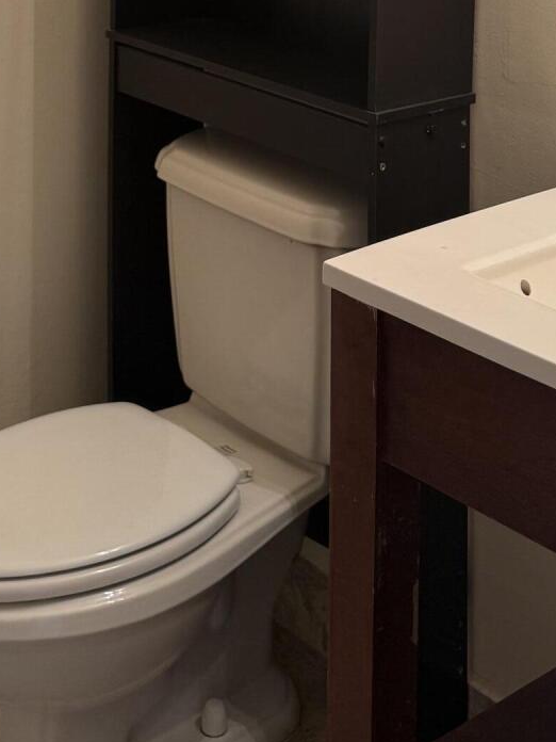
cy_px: -165
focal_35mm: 69
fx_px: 1478
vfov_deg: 25.2
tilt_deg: -4.3
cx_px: 169
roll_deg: -0.5
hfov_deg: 21.2
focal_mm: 6.76
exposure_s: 1/60
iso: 160
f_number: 1.78
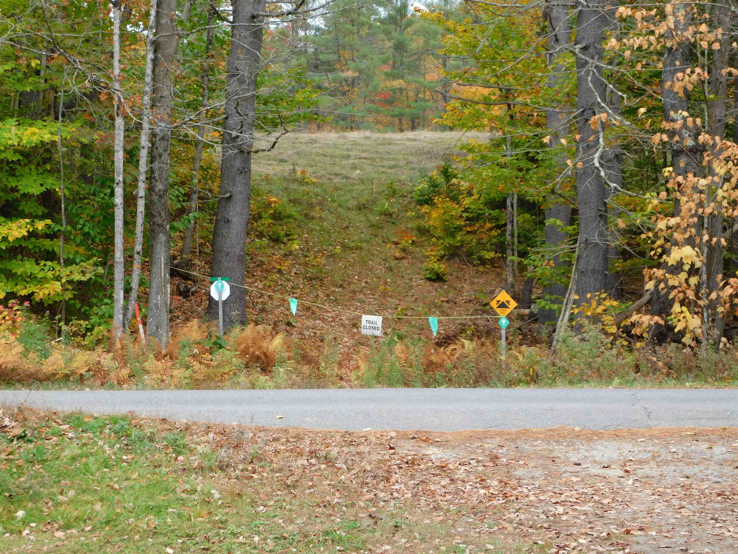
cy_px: 277
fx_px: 1940
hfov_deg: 21.5
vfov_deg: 16.2
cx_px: 369
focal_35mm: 91
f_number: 4.5
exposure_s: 1/160
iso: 125
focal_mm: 16.1
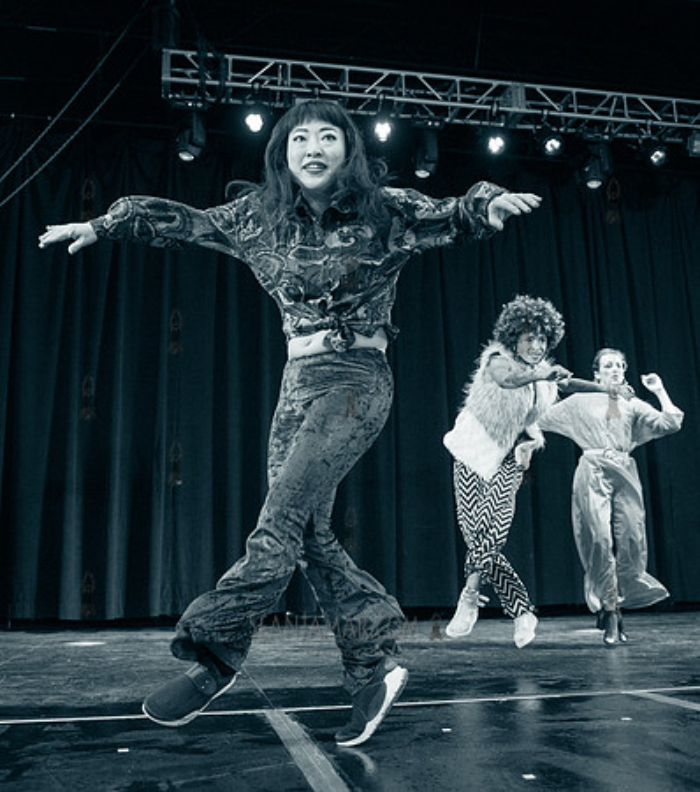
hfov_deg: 40.2
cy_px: 396
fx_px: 955
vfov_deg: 45.0
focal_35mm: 39
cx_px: 341
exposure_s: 1/1250
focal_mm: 29
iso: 3200
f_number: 2.8
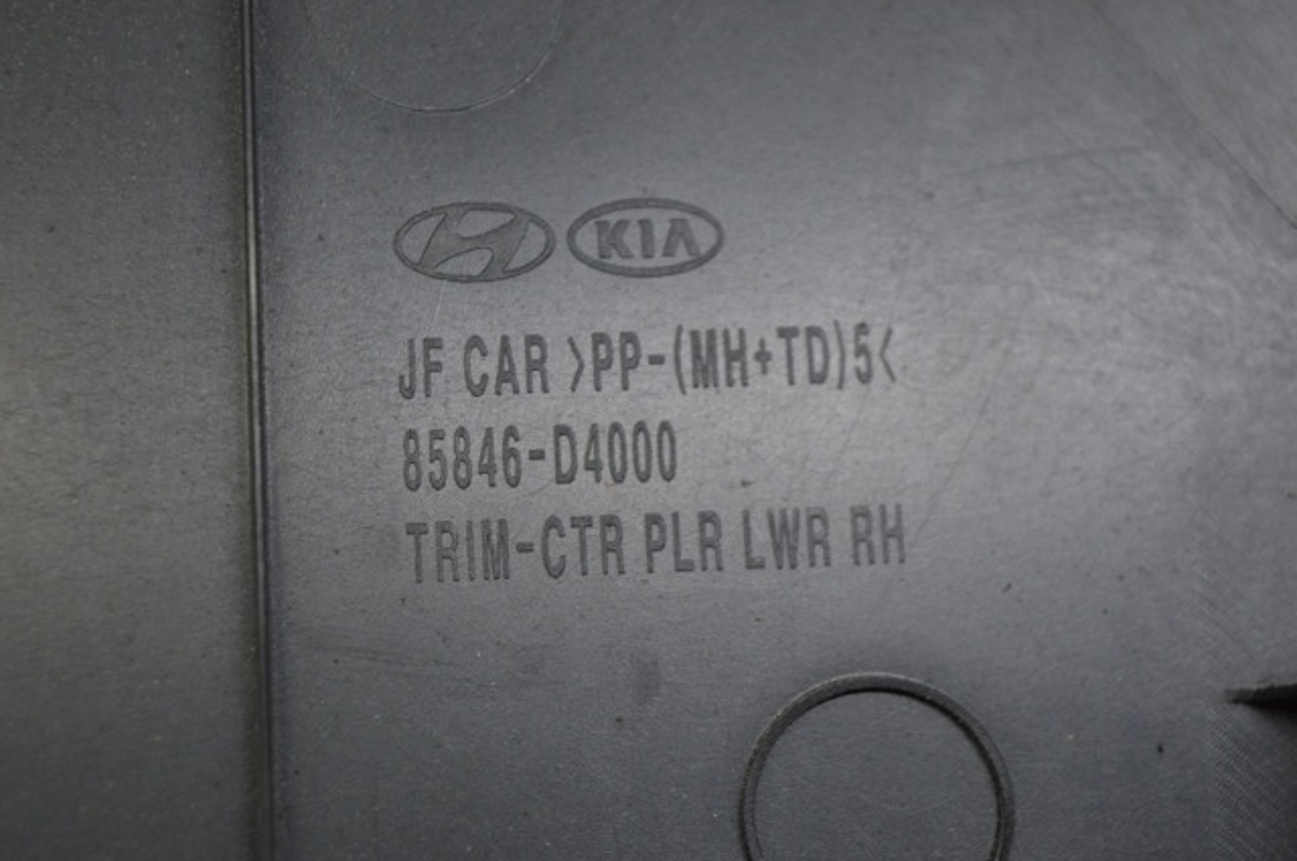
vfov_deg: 16.5
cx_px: 648
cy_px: 430
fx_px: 2968
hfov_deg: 24.6
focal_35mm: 82
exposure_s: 1/60
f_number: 5.6
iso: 800
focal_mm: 55
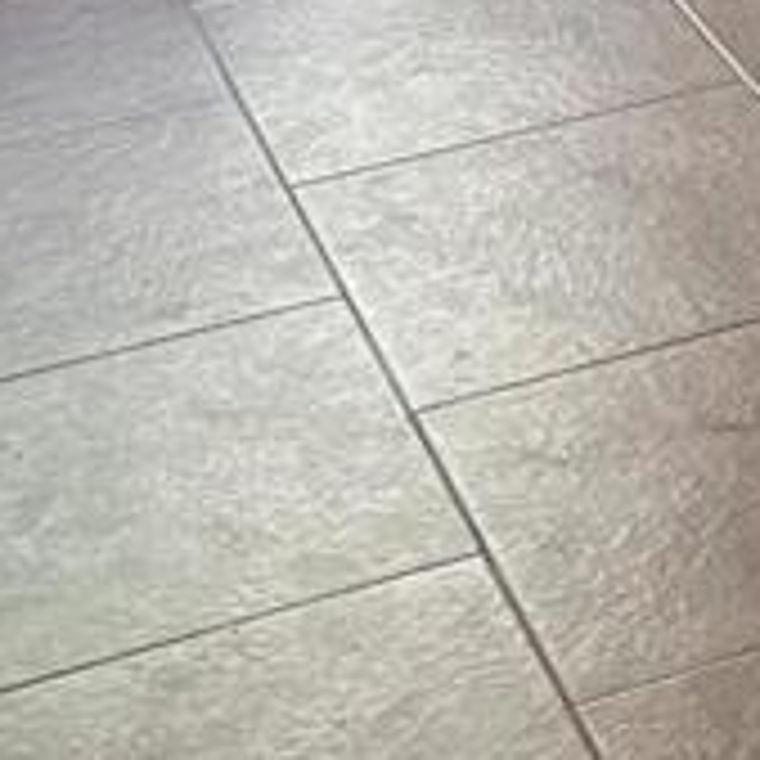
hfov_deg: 11.8
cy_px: -675
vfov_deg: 11.5
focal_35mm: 139
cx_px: 1282
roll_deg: +0.4
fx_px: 3453
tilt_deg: -13.6
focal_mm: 5.1
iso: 320
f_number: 1.6
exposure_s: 1/60
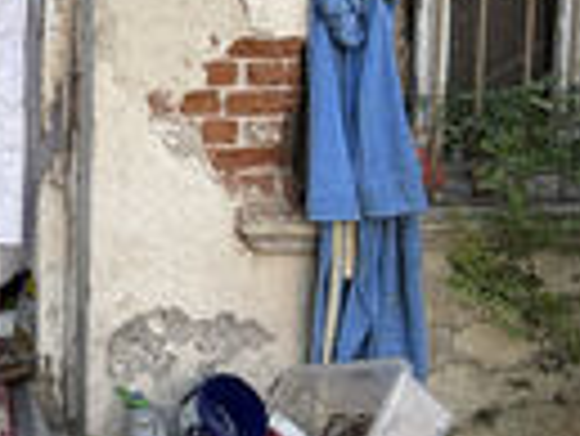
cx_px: -63
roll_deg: +0.3
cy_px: 81
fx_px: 822
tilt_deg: -4.0
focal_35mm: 49
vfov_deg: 29.0
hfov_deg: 33.7
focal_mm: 2.22
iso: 50
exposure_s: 1/359
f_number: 2.2
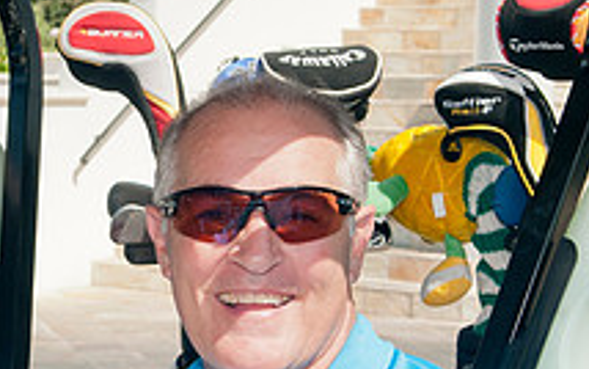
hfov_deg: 16.4
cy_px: 244
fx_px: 1992
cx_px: -19
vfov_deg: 10.6
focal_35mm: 124
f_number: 7.1
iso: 200
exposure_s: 1/200
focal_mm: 30
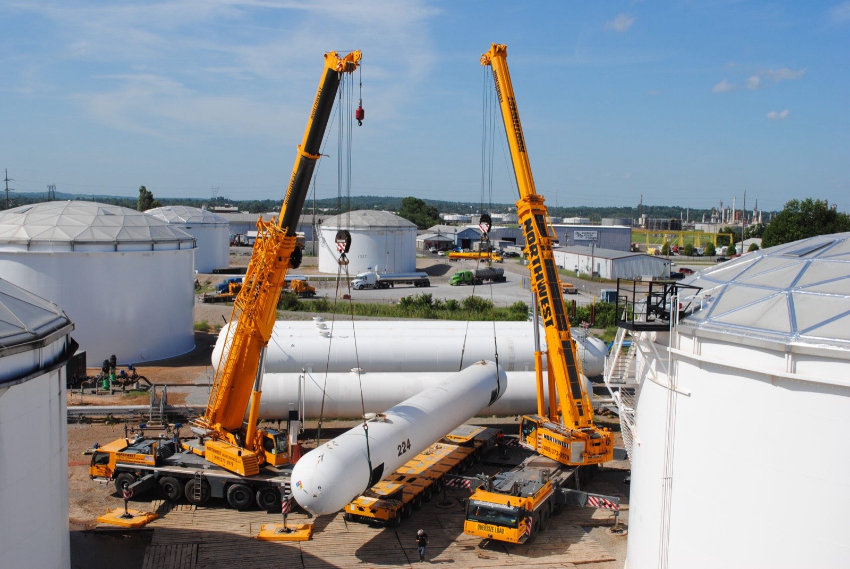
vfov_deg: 37.0
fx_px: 851
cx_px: 425
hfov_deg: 53.1
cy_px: 284
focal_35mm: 36
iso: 100
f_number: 9
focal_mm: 24
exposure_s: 1/320
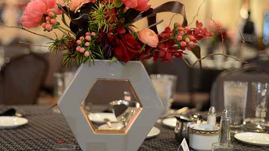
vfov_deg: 20.0
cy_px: 51
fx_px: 428
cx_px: 116
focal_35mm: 60
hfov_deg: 34.8
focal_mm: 50
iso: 2000
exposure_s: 1/80
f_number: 2.5
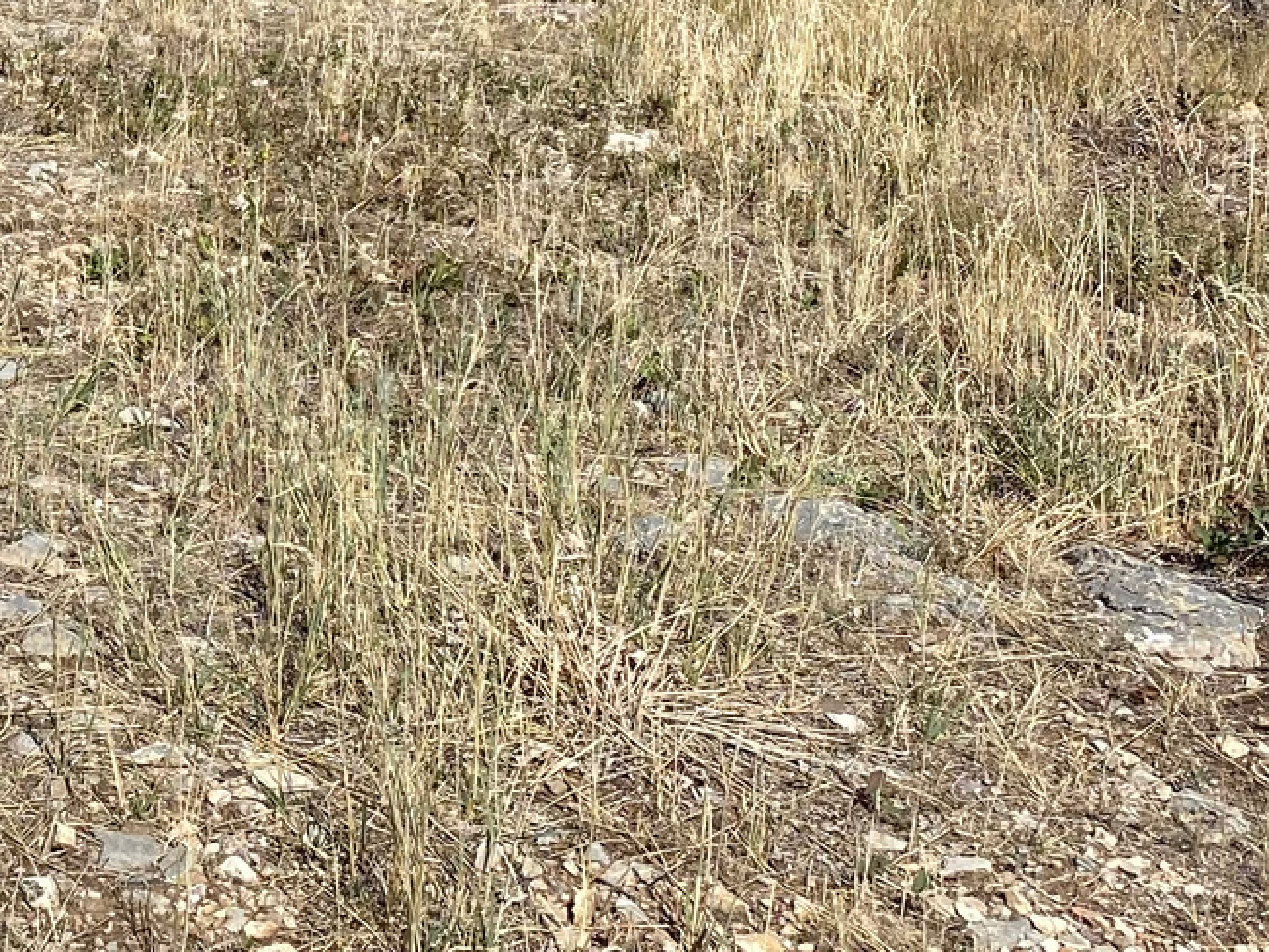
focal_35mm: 82
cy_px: -41
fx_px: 3007
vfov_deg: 17.5
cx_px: -291
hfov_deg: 21.9
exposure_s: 1/3401
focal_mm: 4.25
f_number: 1.8
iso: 32
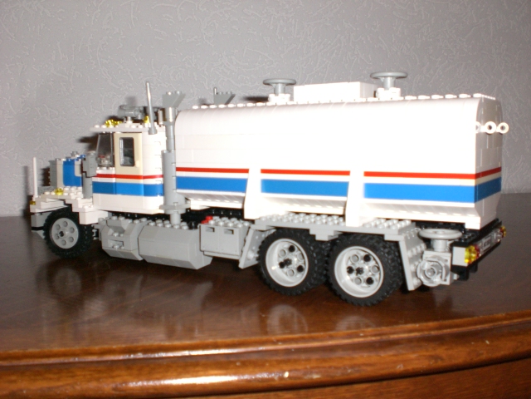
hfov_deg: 49.0
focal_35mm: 38
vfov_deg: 37.7
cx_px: 266
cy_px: 200
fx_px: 583
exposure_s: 1/60
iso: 200
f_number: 3.1
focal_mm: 6.3
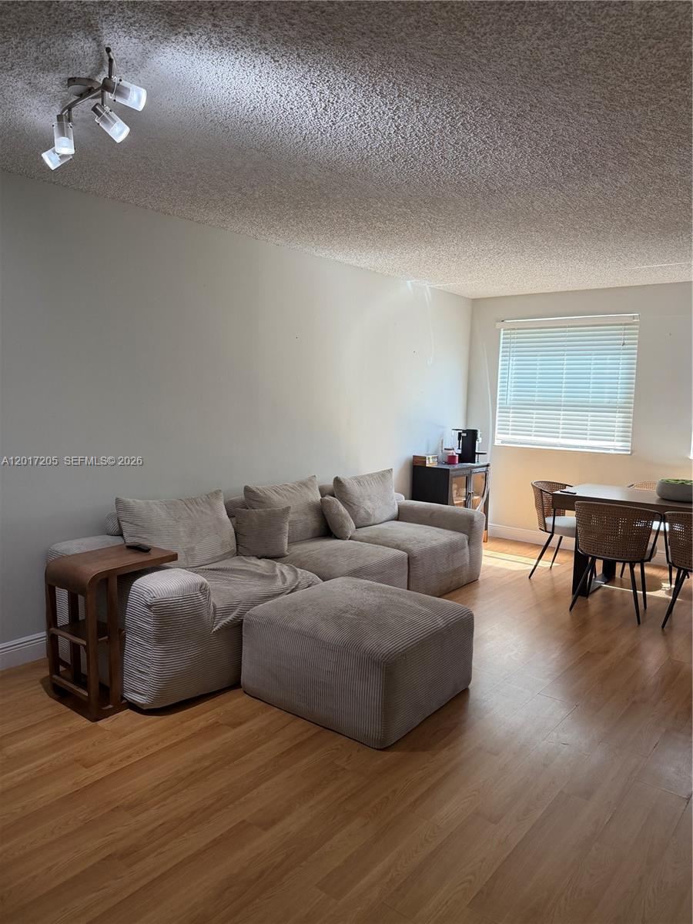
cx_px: 346
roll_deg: -1.7
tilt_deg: -6.0
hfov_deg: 56.8
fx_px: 641
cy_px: 462
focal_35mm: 24
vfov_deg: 71.6
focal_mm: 6.76
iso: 200
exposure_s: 1/152
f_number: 1.78
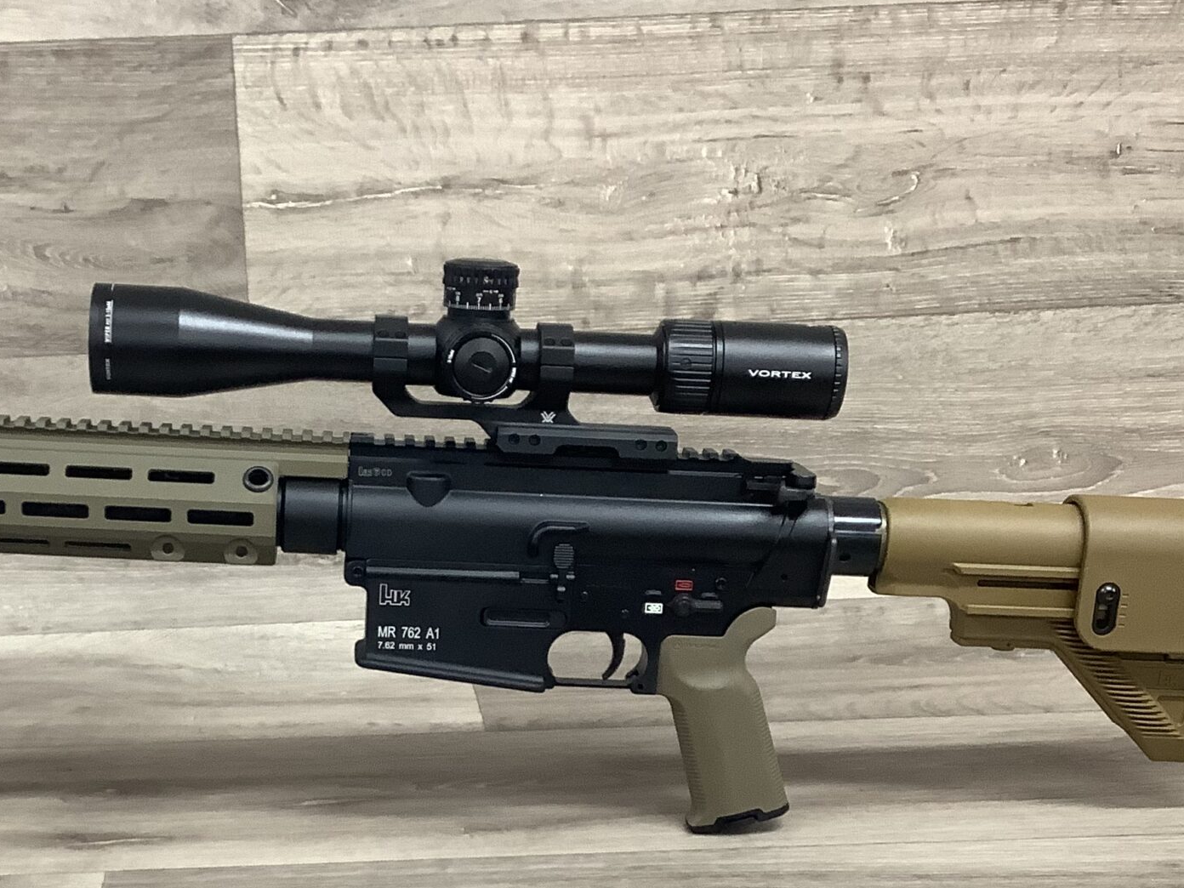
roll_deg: +0.4
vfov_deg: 25.3
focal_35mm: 57
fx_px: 1950
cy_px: 676
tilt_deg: -18.9
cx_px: 389
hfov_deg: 33.5
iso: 125
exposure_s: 1/60
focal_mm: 3.3
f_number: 2.4
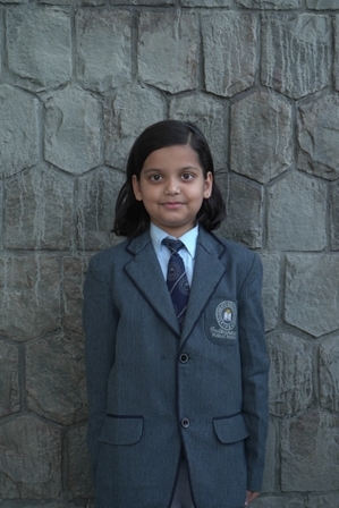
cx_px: 170
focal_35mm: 65
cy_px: 254
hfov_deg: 20.9
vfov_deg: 30.9
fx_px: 917
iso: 400
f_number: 8
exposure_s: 1/125
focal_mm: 65
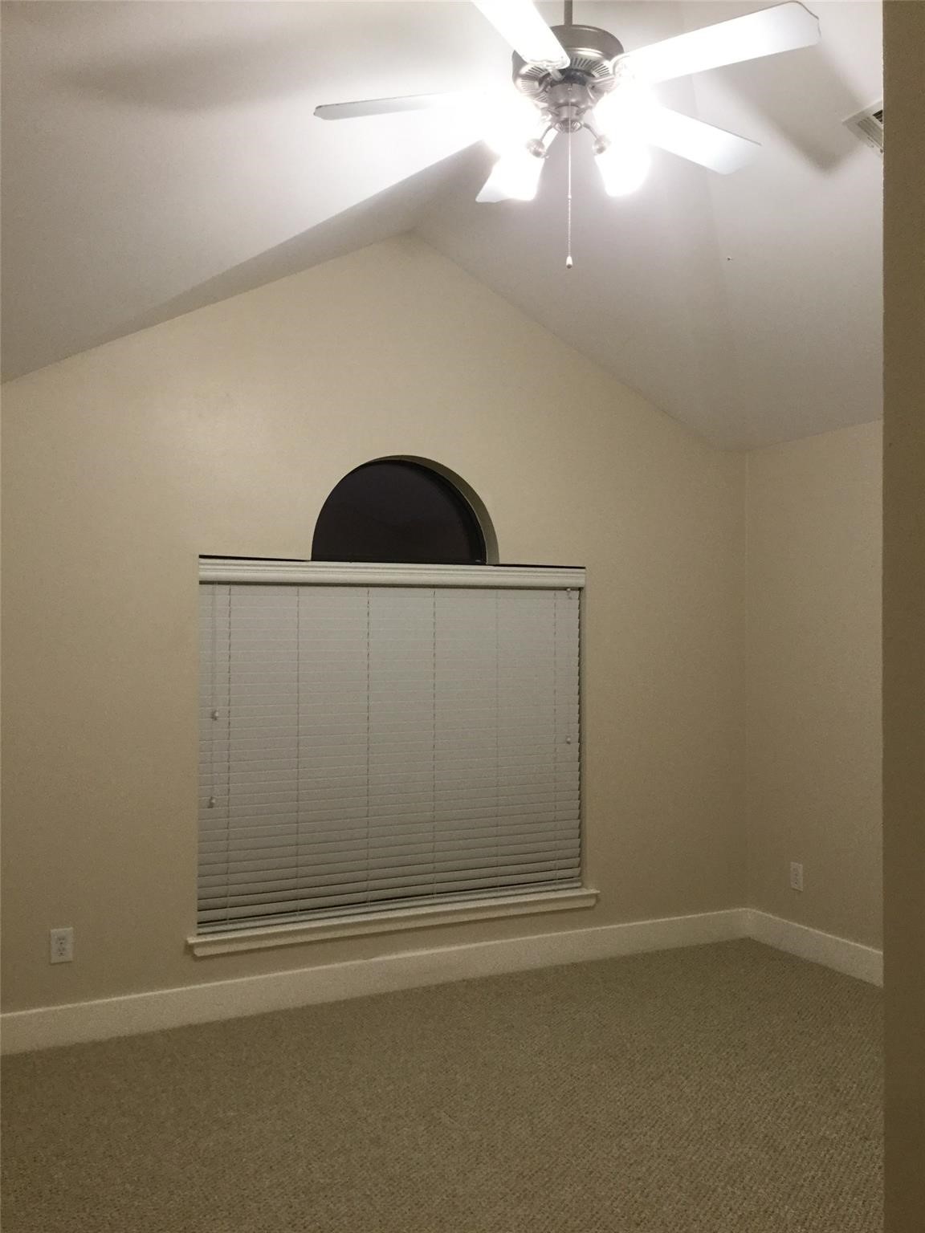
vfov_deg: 58.4
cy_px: 616
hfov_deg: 45.4
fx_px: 1104
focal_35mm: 31
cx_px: 462
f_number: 2.4
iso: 80
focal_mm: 3.3
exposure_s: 1/30
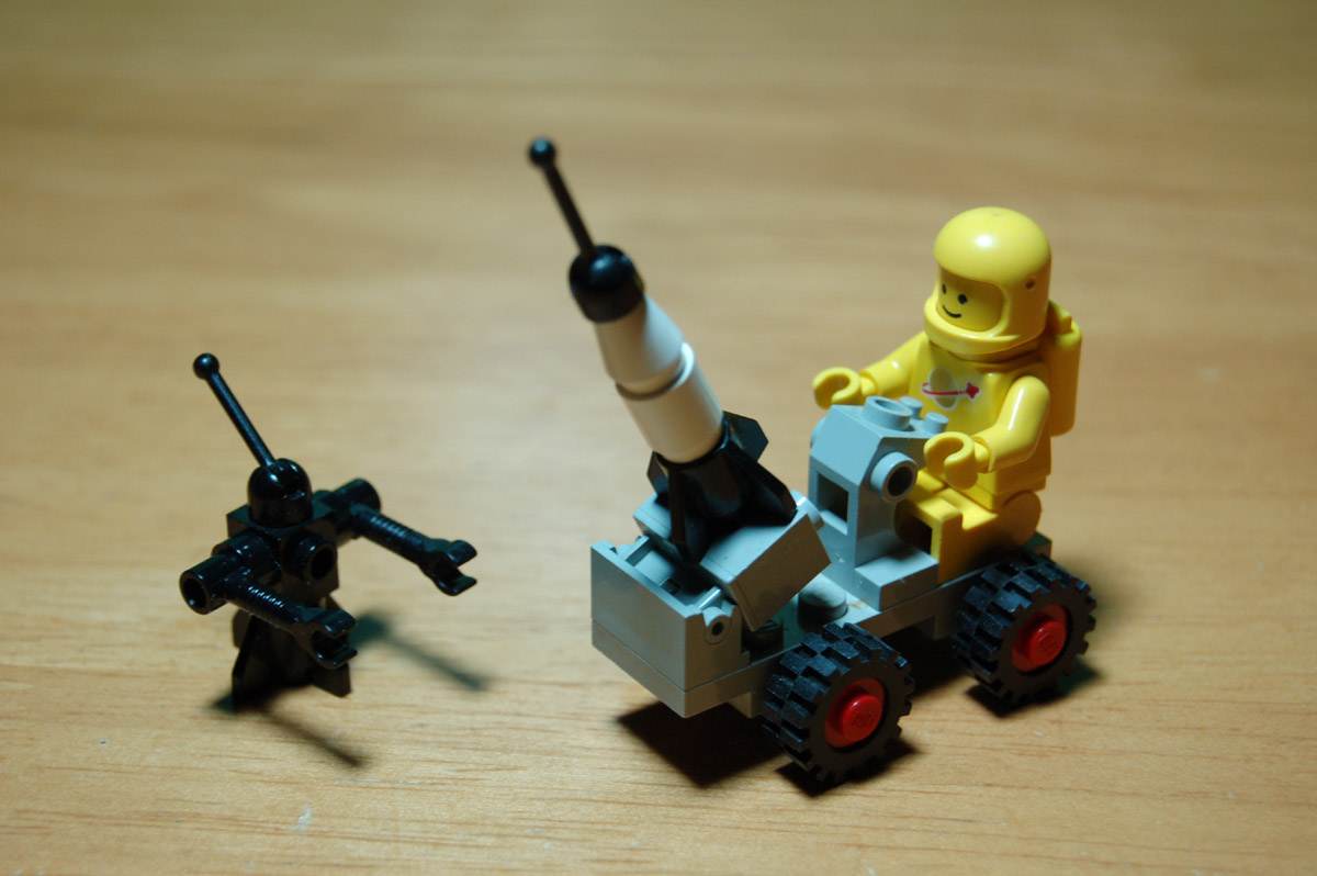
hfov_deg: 26.0
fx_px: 2851
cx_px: 658
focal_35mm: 78
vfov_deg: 17.5
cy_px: 438
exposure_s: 1/30
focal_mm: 52
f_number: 5.6
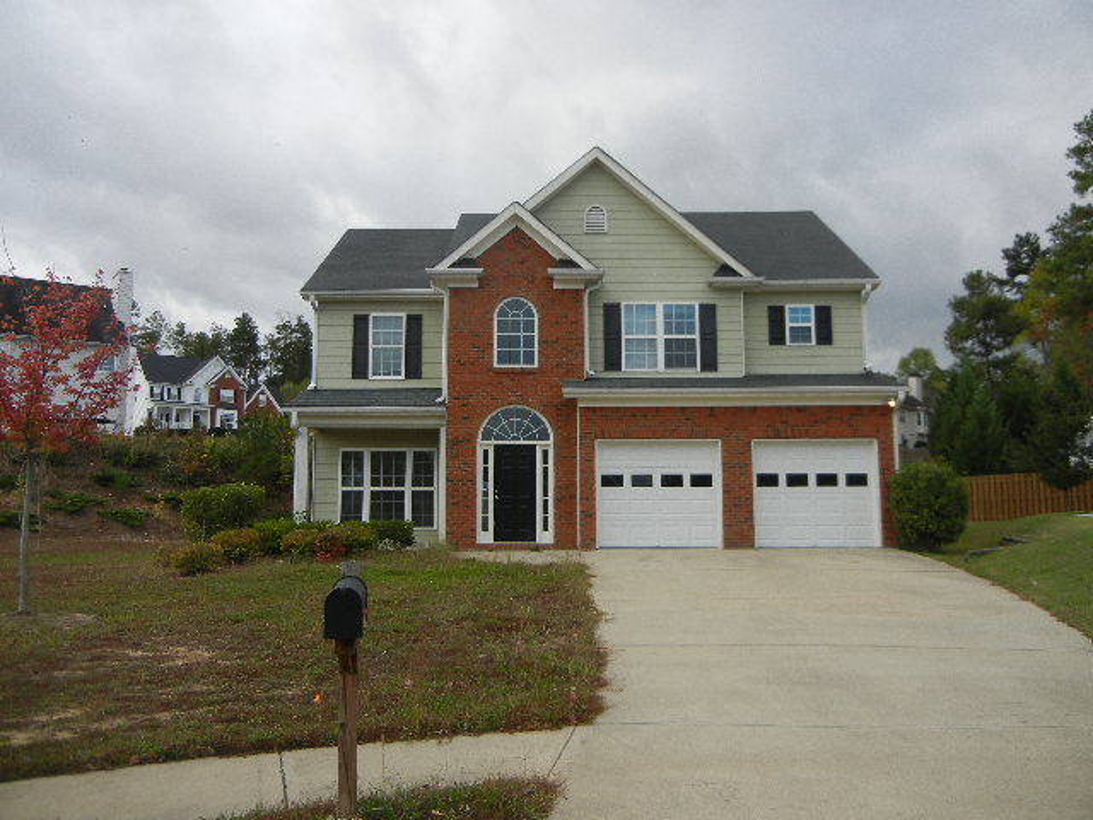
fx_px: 947
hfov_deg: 60.0
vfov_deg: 46.8
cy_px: 410
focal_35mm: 30
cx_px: 546
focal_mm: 5.4
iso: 160
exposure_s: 1/494
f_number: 3.5
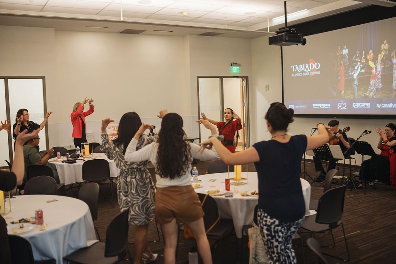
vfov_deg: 38.9
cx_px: 198
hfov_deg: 55.8
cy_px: 132
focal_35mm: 34
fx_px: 374
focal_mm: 23
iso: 640
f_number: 1.8
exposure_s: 1/200
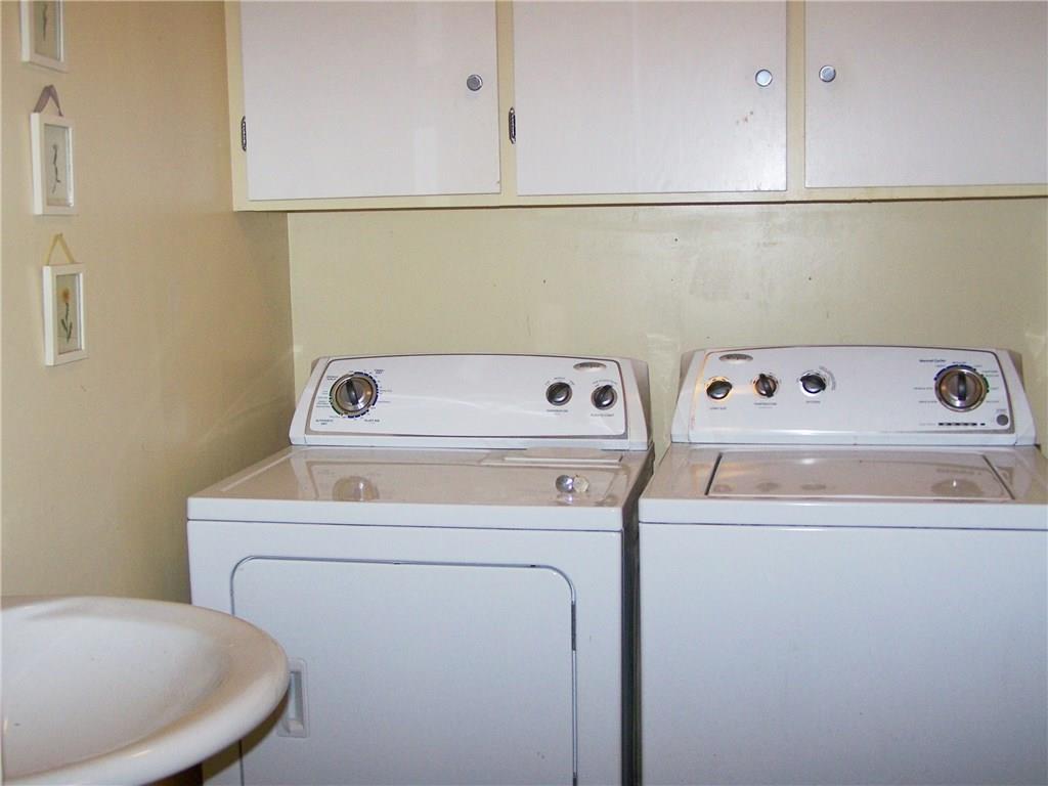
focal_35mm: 43
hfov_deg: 43.9
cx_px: 524
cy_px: 393
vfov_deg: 33.6
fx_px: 1302
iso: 80
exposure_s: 1/60
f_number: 2.9
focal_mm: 7.1
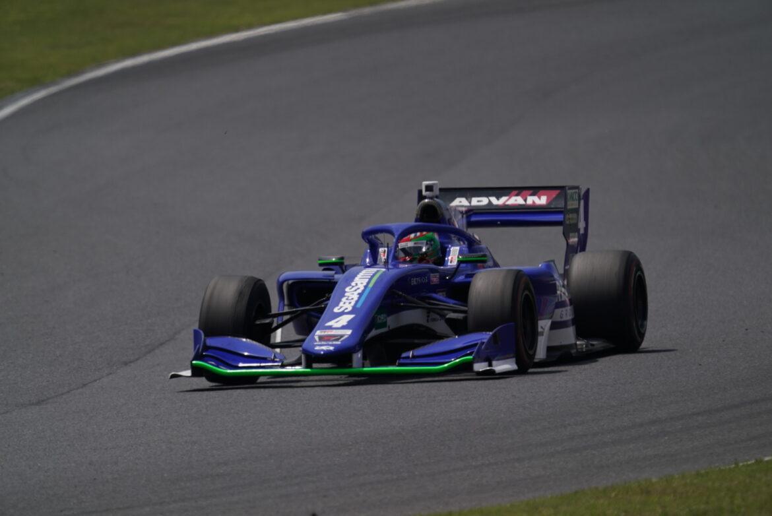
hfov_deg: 2.6
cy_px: 258
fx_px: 16975
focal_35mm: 791
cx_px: 386
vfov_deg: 1.7
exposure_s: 1/1250
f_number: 9
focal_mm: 791
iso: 320
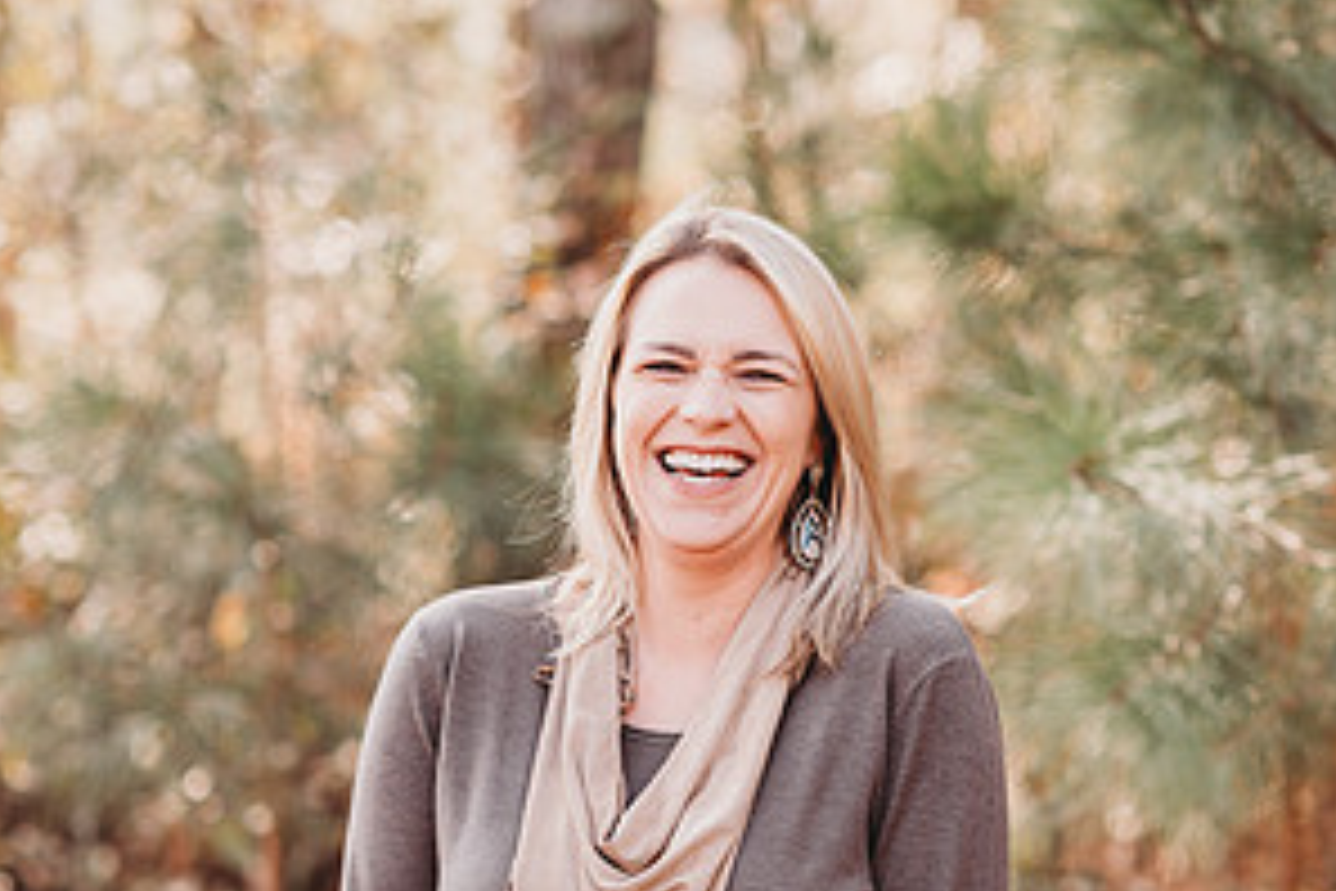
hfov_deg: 15.9
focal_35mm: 129
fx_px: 4787
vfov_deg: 10.6
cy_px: 720
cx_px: 666
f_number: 2.2
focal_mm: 85
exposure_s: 1/320
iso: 100
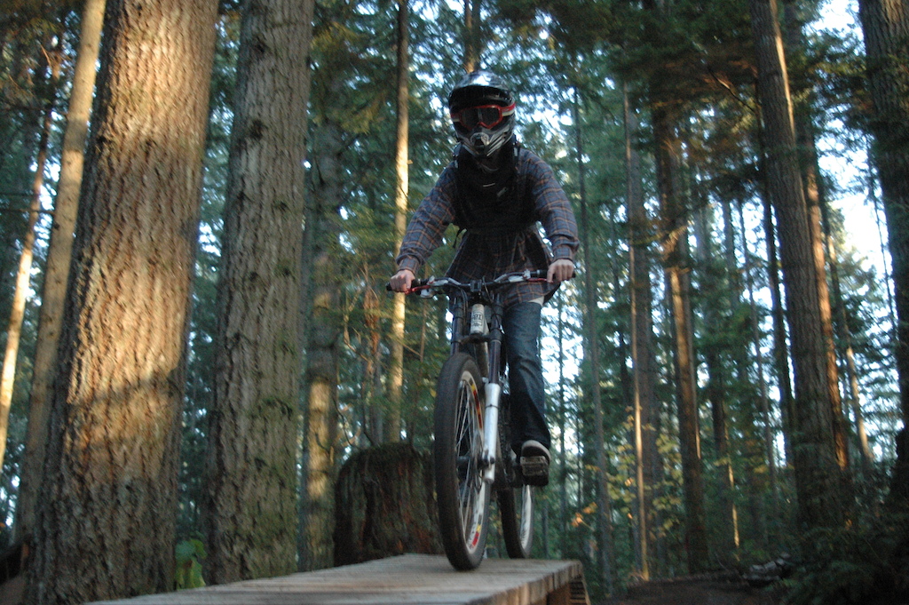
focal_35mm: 42
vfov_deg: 31.8
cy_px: 302
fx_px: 1060
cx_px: 454
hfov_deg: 46.4
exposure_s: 1/125
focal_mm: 28
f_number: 3.5
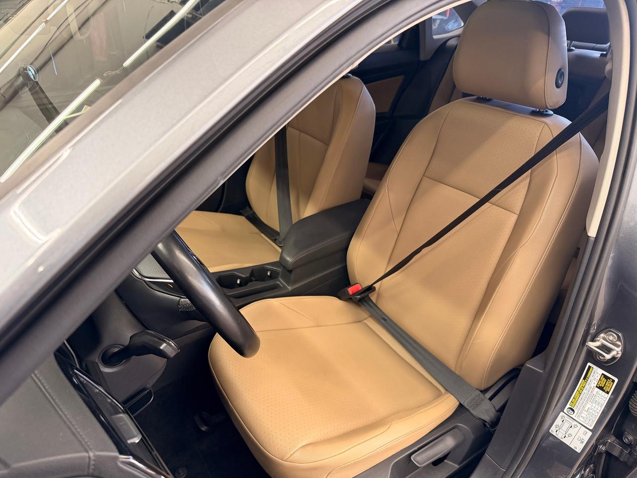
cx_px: 318
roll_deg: -0.4
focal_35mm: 24
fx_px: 442
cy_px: 239
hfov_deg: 71.6
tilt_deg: -29.6
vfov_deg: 56.8
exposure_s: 1/60
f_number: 1.78
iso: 200
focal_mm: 6.76
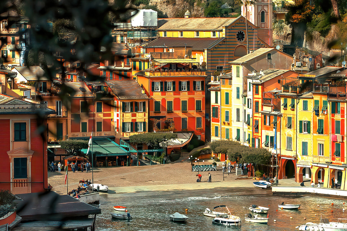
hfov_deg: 14.0
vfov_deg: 9.3
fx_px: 1417
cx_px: 198
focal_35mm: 147
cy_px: 114
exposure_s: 1/640
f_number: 6.3
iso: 100
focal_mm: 94
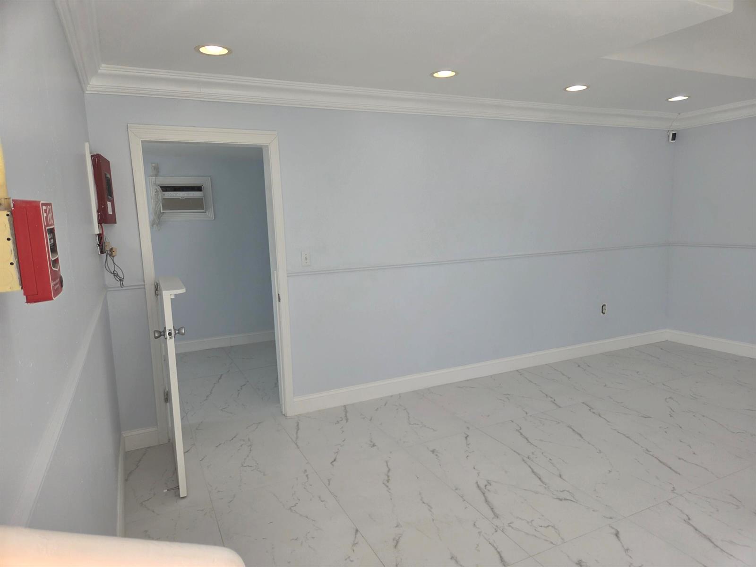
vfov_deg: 58.9
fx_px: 502
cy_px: 284
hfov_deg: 73.9
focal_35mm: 23
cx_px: 378
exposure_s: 1/145
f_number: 1.8
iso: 25
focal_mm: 5.4
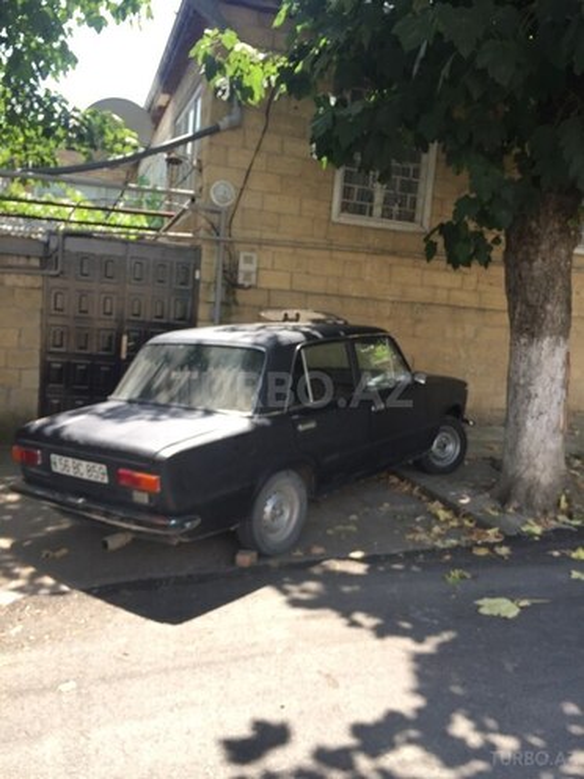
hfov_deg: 48.2
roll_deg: -4.8
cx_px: 292
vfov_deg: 61.7
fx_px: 652
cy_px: 390
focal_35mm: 29
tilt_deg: -6.3
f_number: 2.2
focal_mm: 4.15
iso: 32
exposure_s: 1/338
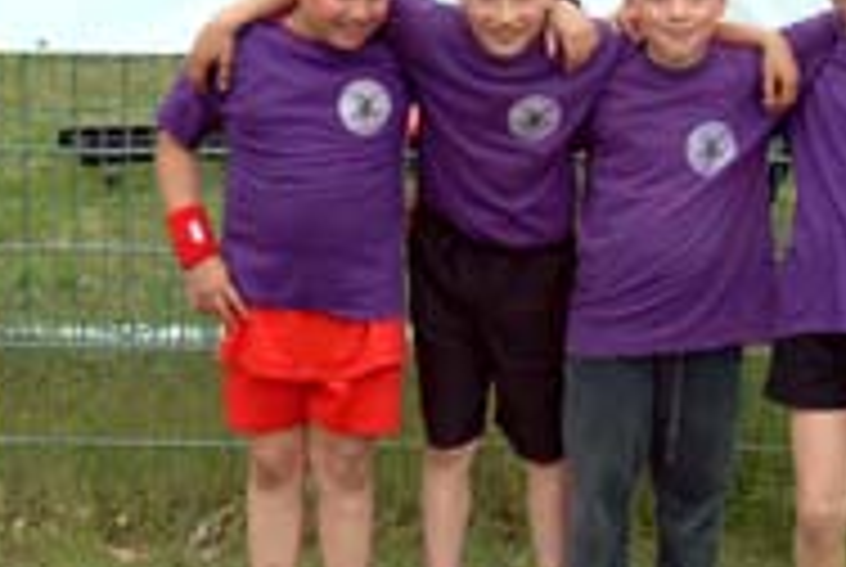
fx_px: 2024
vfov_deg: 15.9
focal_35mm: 86
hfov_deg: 23.6
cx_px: 513
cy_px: 194
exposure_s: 1/250
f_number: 8
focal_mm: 24
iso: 400
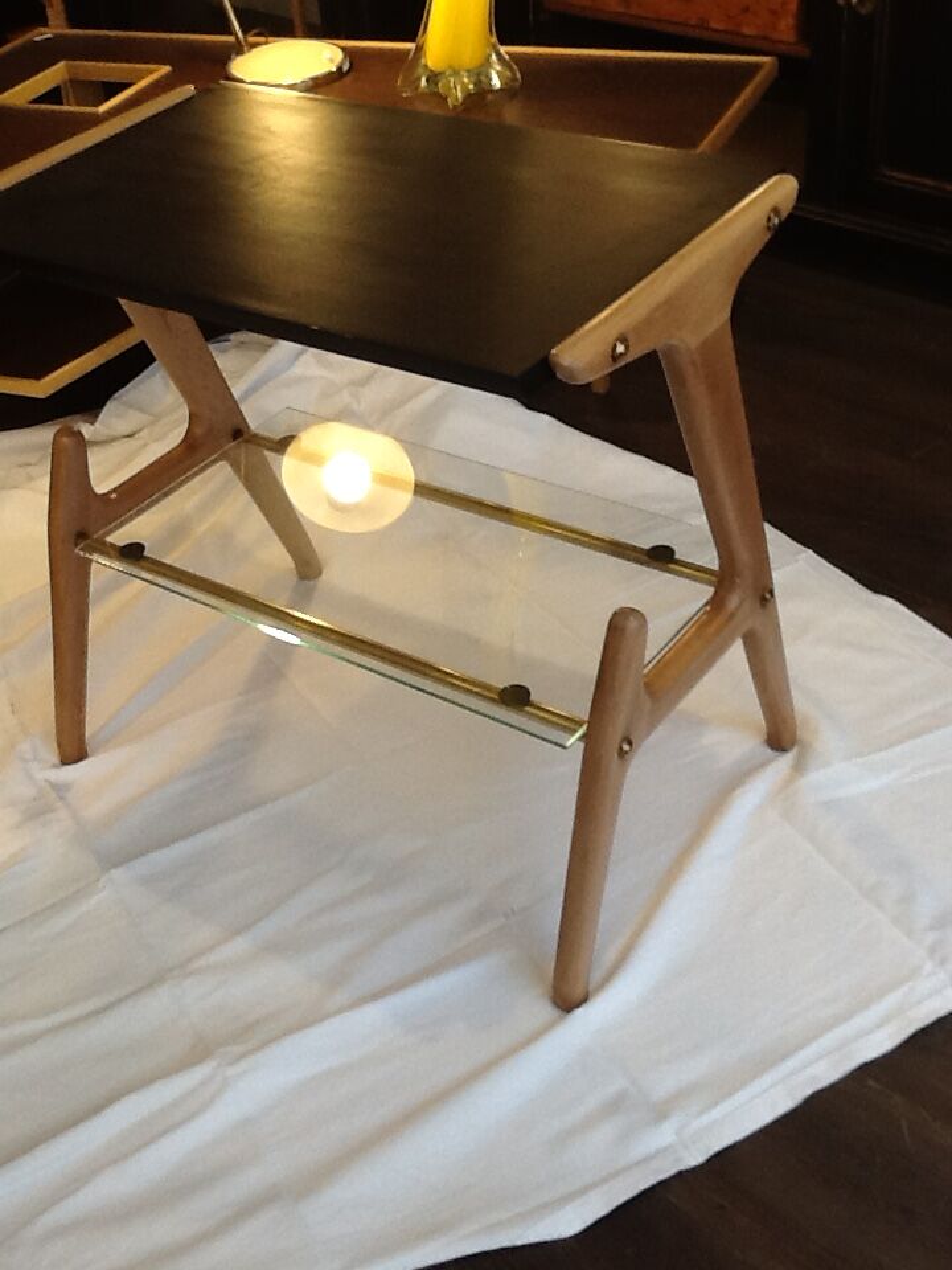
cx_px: 476
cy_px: 635
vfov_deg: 42.9
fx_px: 1613
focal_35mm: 44
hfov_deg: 32.9
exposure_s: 1/33
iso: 40
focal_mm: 2.03
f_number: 2.4
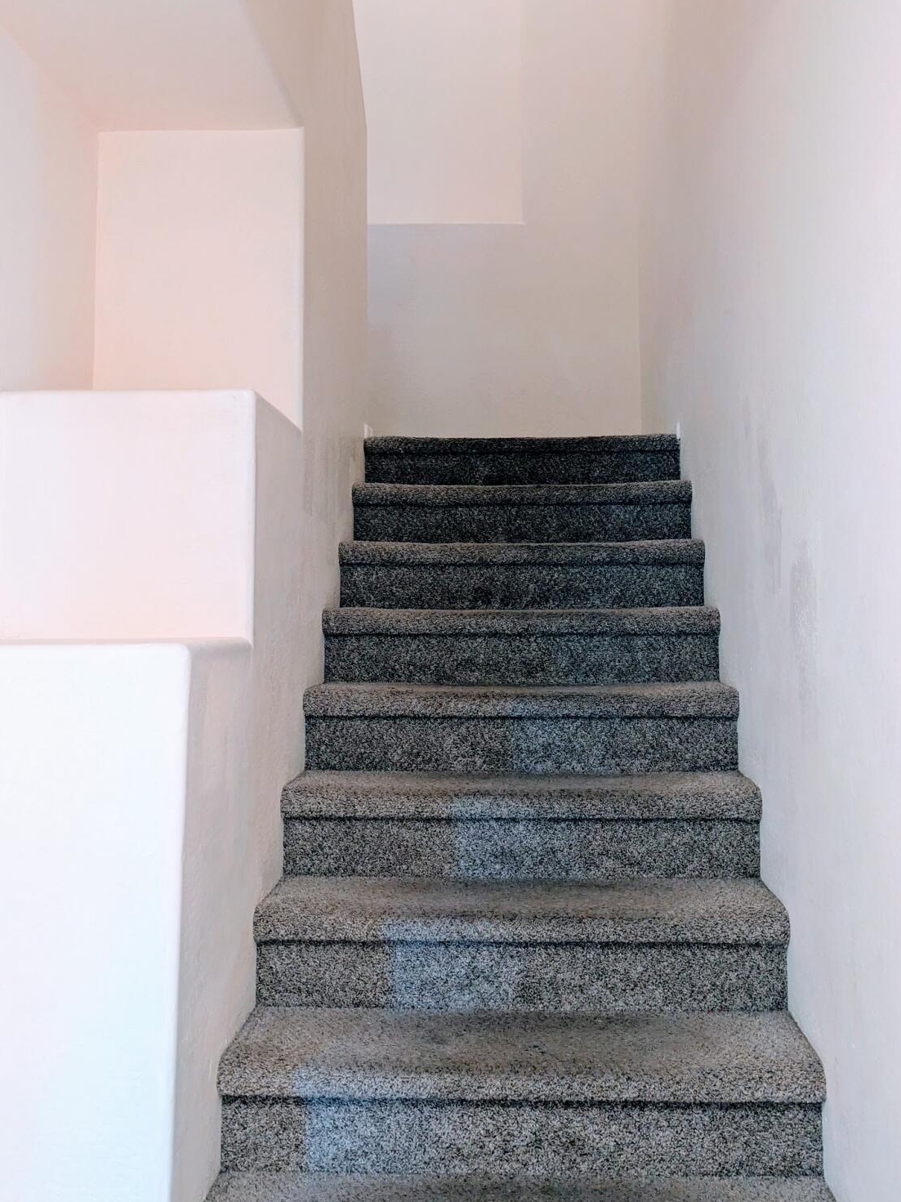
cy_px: 494
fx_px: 1180
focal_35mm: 34
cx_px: 533
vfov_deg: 53.7
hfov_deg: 41.6
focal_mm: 5.43
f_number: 1.89
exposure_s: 1/40
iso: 506
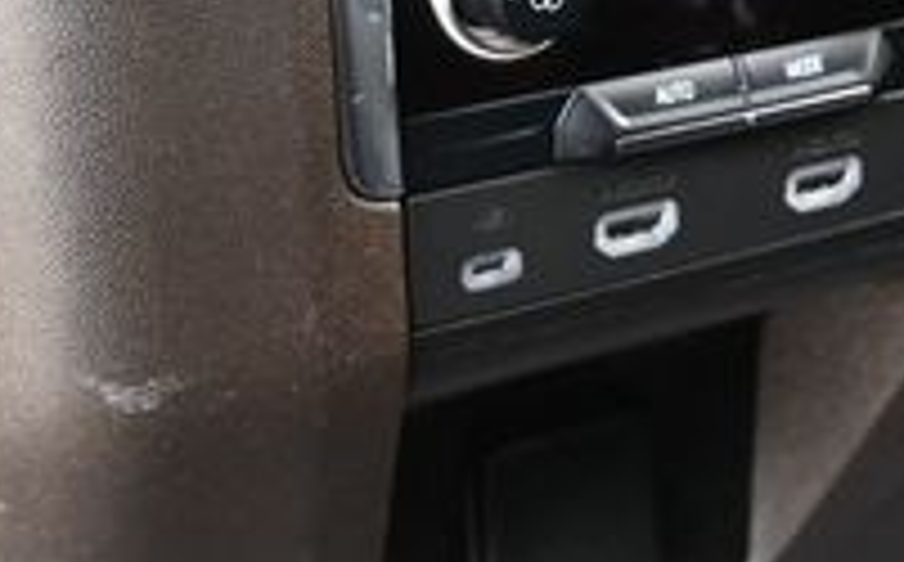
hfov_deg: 26.5
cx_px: 436
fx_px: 1919
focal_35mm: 78
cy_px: 126
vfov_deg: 16.6
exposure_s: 1/125
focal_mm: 16
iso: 2500
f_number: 3.5
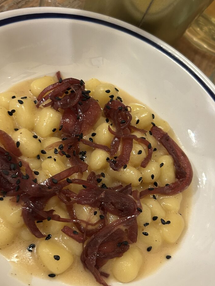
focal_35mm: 39
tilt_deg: -57.4
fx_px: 323
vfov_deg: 47.7
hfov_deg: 36.8
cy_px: 161
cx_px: 96
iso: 250
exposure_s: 1/50
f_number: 1.5
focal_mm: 5.7
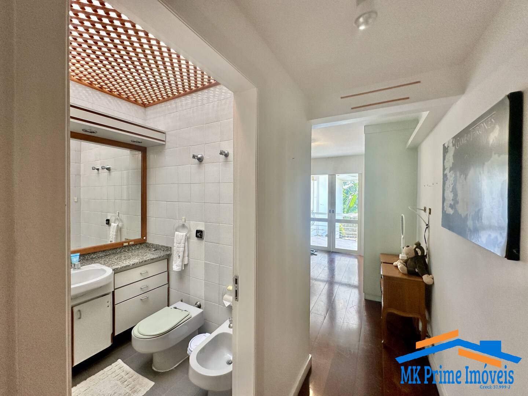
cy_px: 198
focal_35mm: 14
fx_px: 214
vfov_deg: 85.7
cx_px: 264
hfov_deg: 102.1
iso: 125
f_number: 2.2
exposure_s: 1/120
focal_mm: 2.22
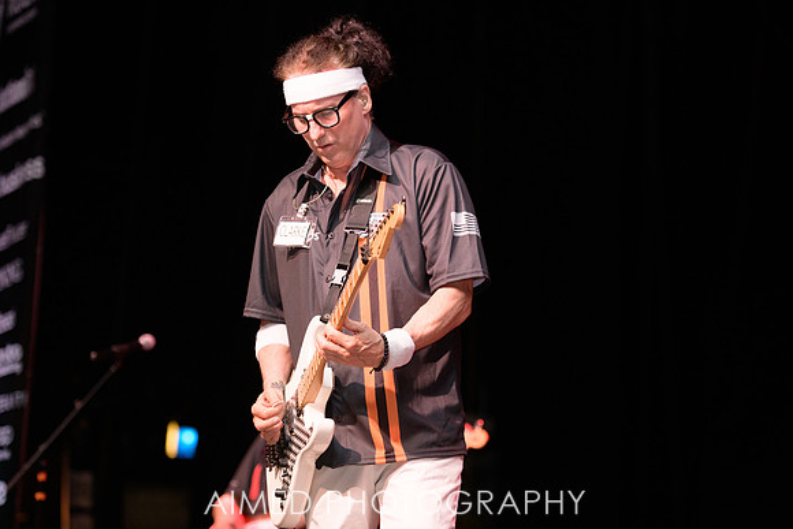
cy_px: 264
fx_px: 2424
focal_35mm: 110
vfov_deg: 12.5
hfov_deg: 18.6
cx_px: 396
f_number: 3.5
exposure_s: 1/250
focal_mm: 110
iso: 2000
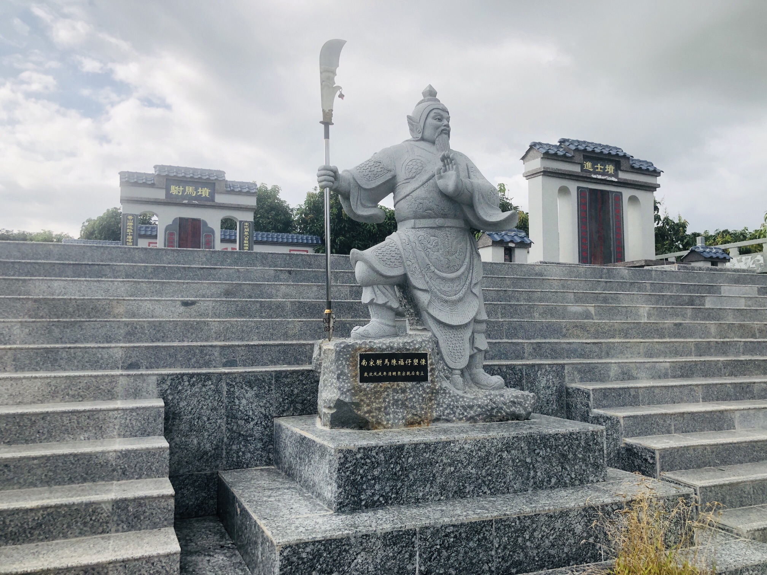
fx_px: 620
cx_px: 384
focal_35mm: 28
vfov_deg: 49.7
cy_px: 288
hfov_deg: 63.4
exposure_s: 1/1779
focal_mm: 4
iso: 20
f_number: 1.8
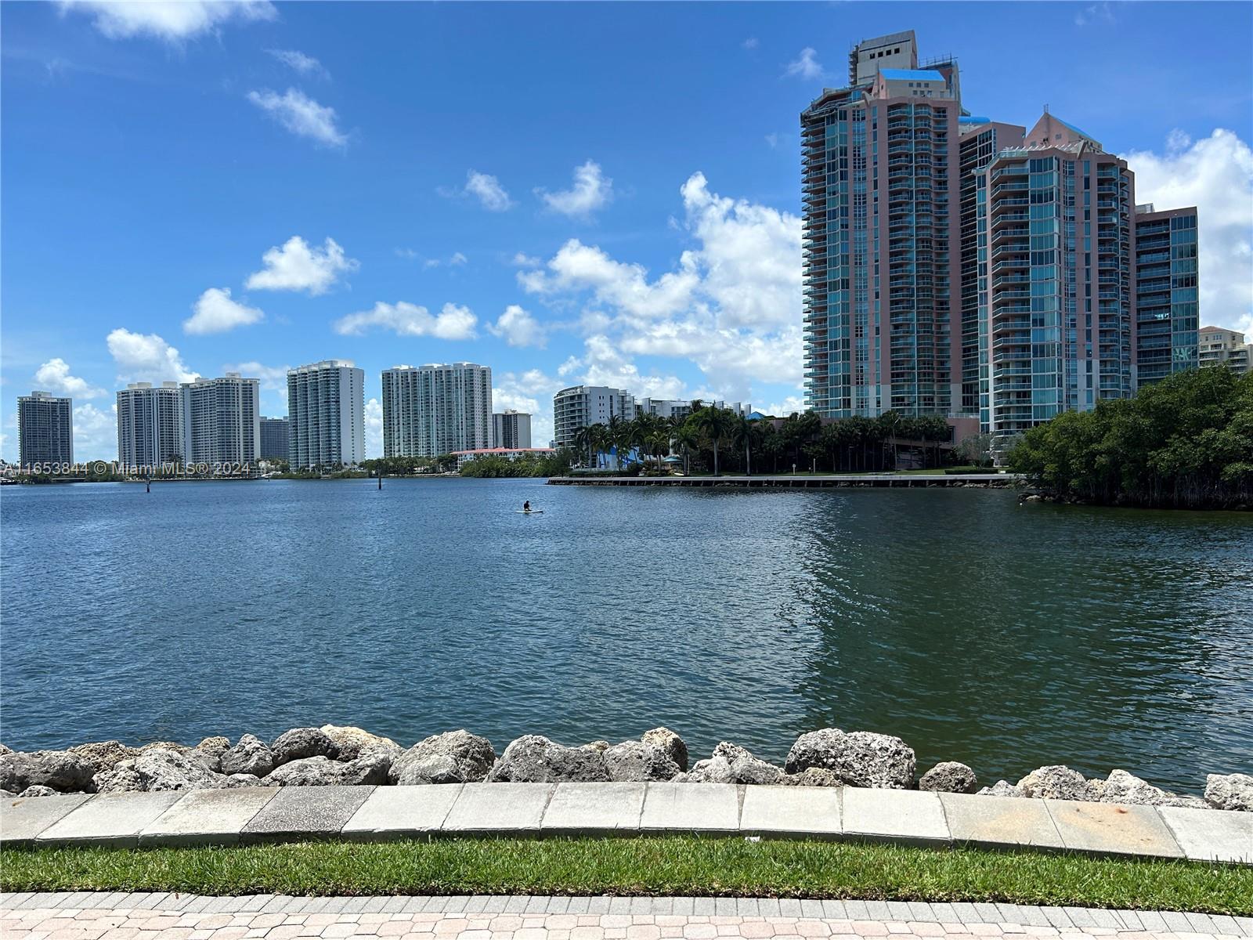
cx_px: 626
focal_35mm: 26
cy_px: 470
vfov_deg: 53.1
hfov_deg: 67.3
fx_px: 941
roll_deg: +1.1
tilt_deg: -1.0
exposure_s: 1/5882
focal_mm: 5.7
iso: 50
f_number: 1.5
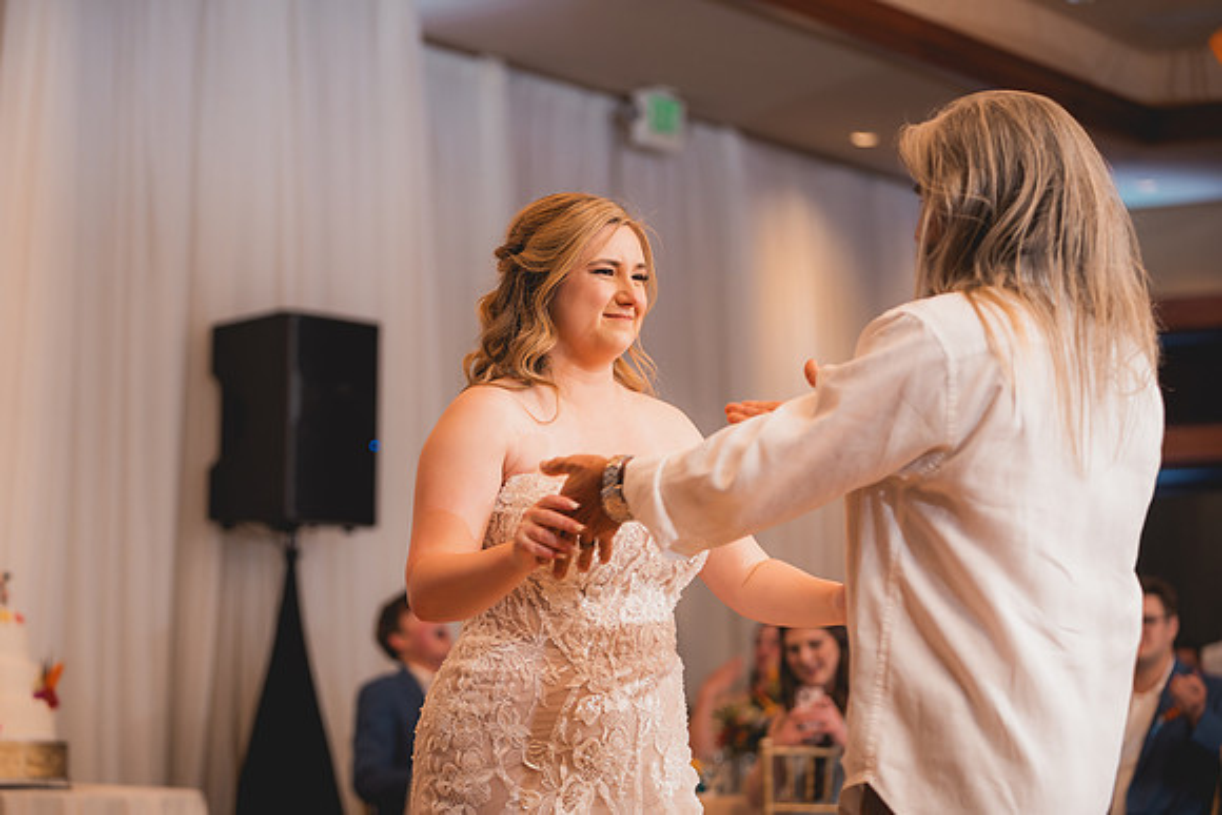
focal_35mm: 87
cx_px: 611
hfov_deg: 23.4
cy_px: 408
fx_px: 2954
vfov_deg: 15.7
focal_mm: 87
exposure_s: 1/160
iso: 1000
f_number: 2.8
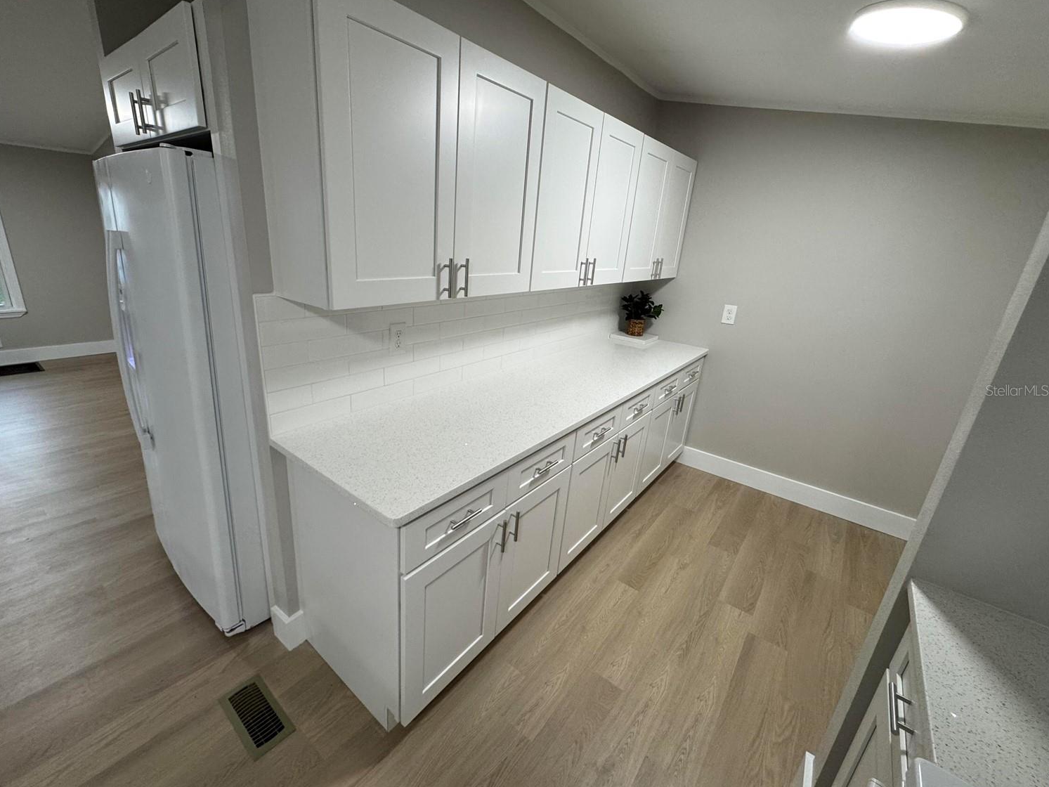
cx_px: 490
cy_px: 390
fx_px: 455
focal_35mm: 15
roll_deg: -4.2
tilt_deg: -19.6
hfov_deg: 98.0
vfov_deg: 81.8
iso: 200
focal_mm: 2.22
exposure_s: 1/120
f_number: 2.2
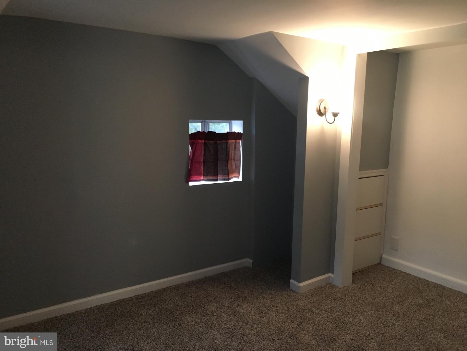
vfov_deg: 48.2
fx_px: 391
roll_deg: -1.3
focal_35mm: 29
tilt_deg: -8.5
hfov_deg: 61.7
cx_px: 234
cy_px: 176
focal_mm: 4.15
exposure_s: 1/30
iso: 160
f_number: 2.2
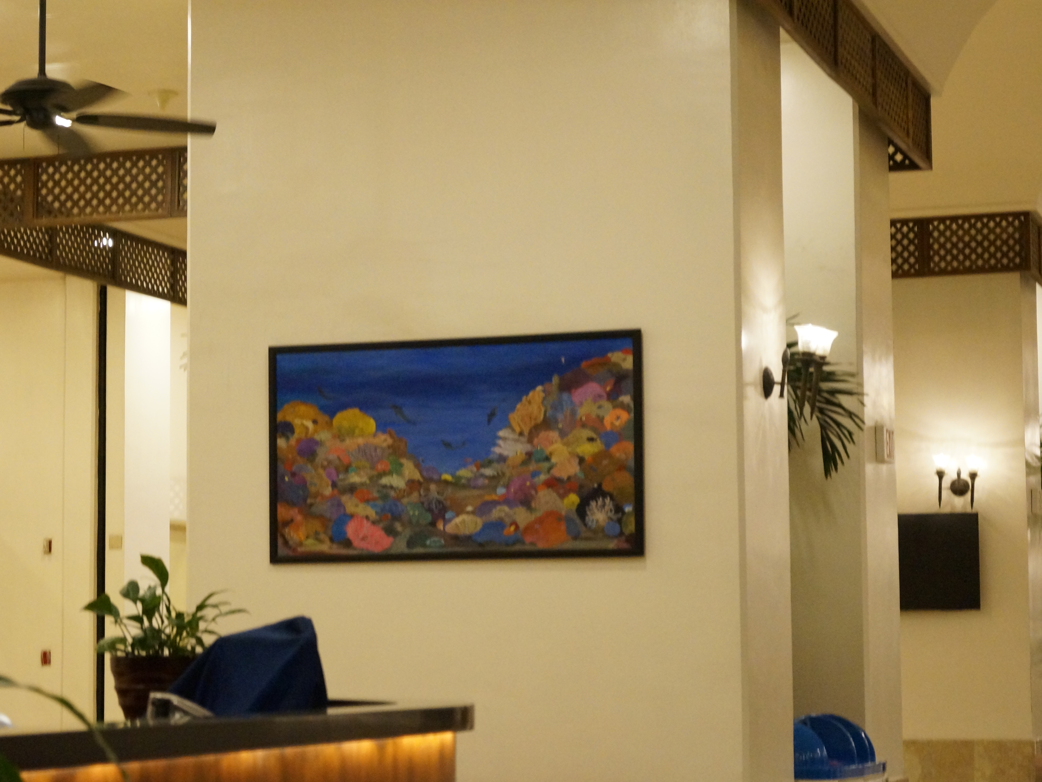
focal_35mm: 90
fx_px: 2695
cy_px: 391
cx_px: 486
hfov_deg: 21.9
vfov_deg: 16.5
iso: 3200
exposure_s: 1/80
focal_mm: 55
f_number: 5.6
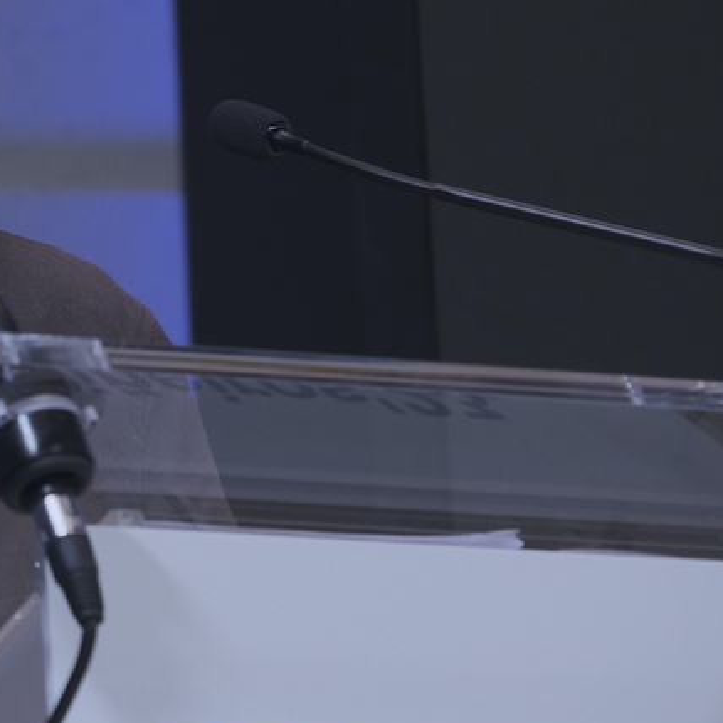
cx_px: -160
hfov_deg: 4.0
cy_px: 264
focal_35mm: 436
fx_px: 10303
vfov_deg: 4.0
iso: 800
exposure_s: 1/100
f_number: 5.6
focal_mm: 122.6
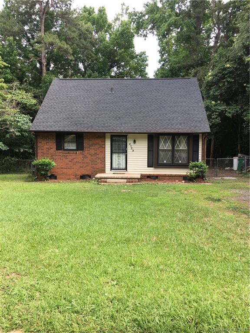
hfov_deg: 48.2
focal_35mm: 29
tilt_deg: -5.2
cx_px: 125
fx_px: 279
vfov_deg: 61.7
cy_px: 166
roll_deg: -0.8
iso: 25
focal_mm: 4.15
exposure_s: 1/146
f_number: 2.2
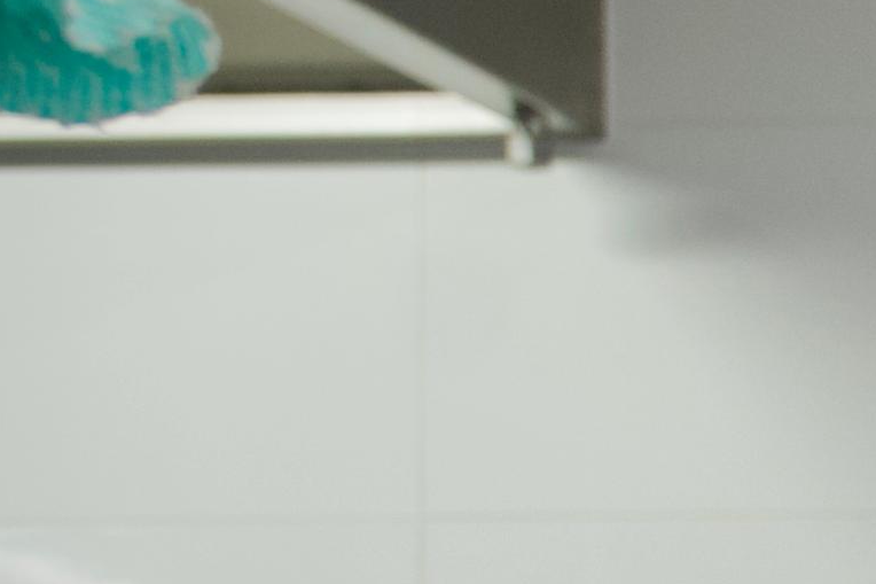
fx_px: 5255
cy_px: 1178
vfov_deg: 6.2
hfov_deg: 8.3
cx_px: 2461
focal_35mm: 216
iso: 1000
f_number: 4
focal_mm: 33
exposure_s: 1/160
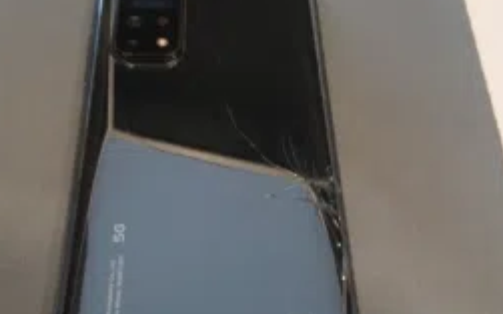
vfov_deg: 29.2
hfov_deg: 45.1
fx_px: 603
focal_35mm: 44
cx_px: 216
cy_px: 144
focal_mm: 3.98
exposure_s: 1/50
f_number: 1.8
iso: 160
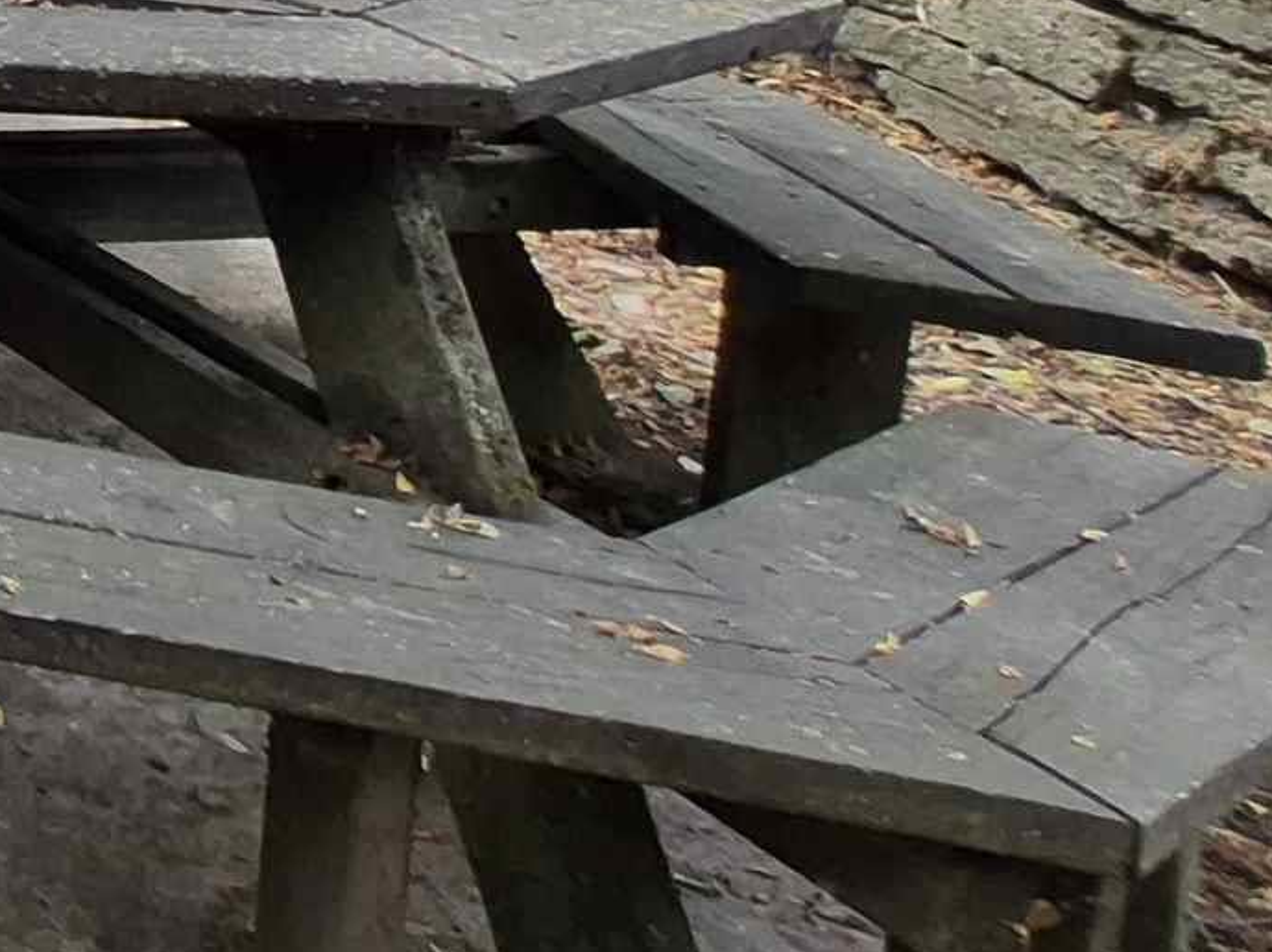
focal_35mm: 58
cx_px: -1351
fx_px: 2130
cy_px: -397
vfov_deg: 21.8
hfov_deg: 18.5
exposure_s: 1/120
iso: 50
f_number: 2.2
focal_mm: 1.74
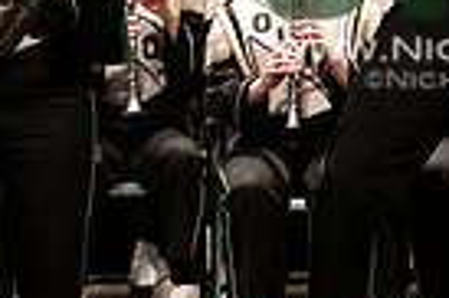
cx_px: 501
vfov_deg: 1.6
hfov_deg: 2.4
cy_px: -69
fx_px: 10539
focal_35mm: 846
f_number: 2.8
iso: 2500
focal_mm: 200
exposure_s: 1/500
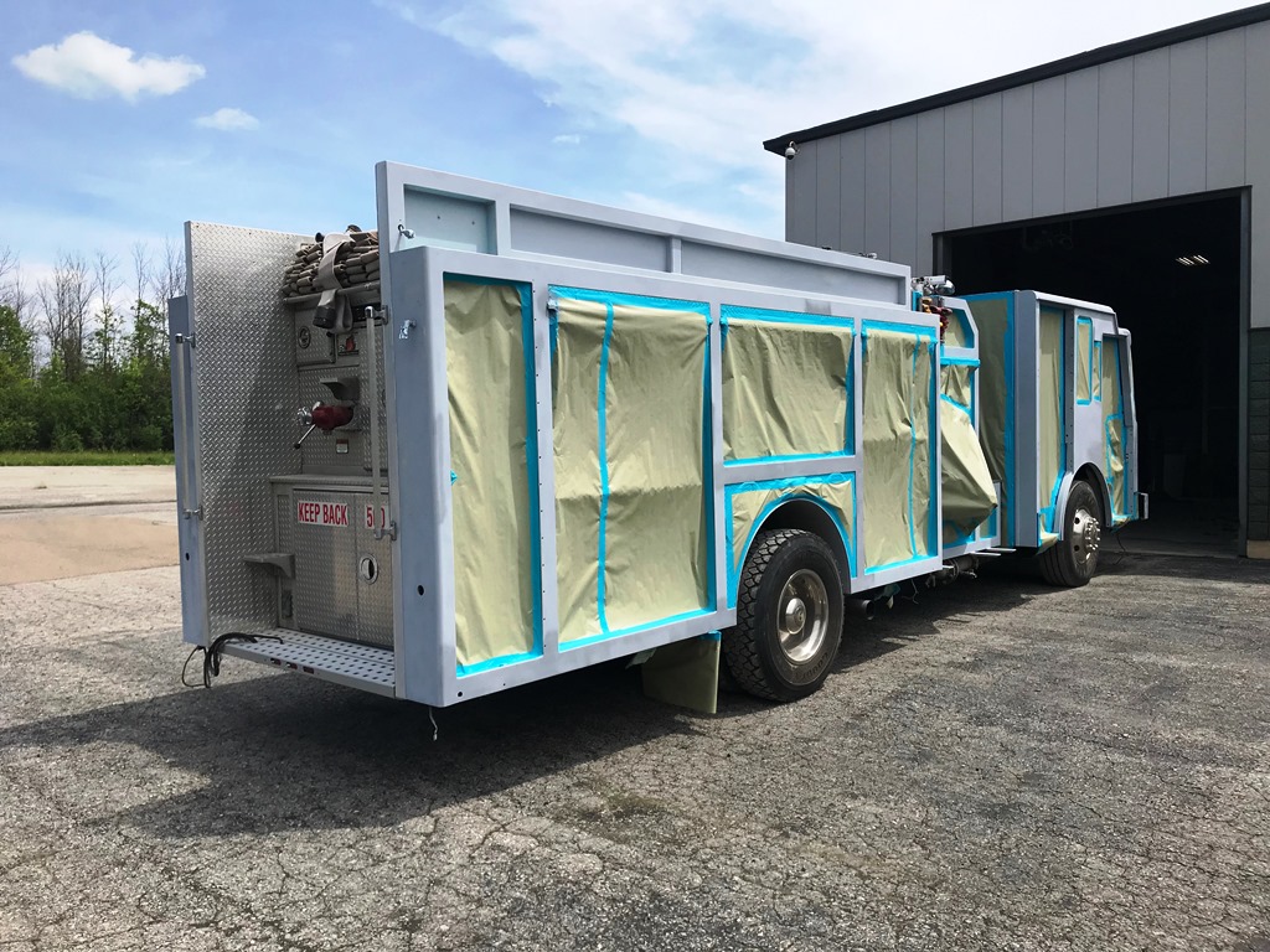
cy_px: 476
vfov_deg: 49.7
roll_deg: +1.6
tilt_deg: -0.3
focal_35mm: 28
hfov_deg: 63.4
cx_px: 635
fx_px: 1027
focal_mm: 3.99
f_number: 1.8
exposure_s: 1/2817
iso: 20
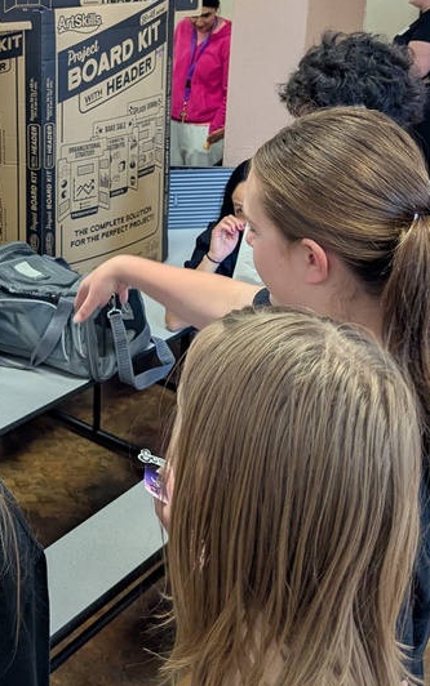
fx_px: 918
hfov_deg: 26.1
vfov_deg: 40.3
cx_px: 121
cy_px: 209
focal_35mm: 49
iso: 340
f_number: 1.85
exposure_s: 1/120
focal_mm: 6.81
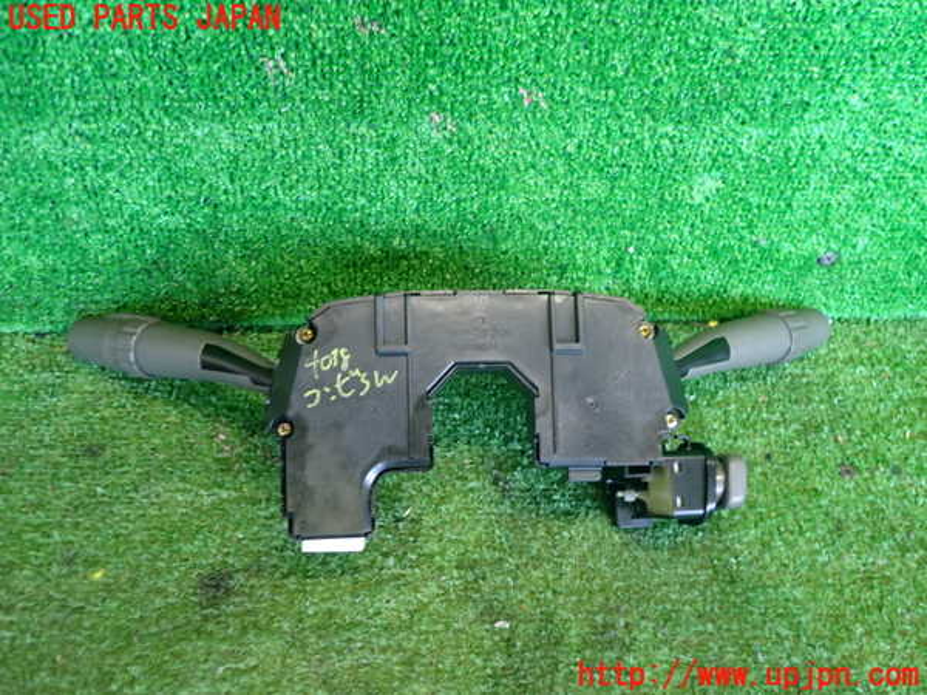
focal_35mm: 30
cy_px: 348
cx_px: 464
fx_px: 803
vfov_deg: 46.8
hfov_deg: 60.0
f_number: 2.3
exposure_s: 1/30
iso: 250
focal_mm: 5.4
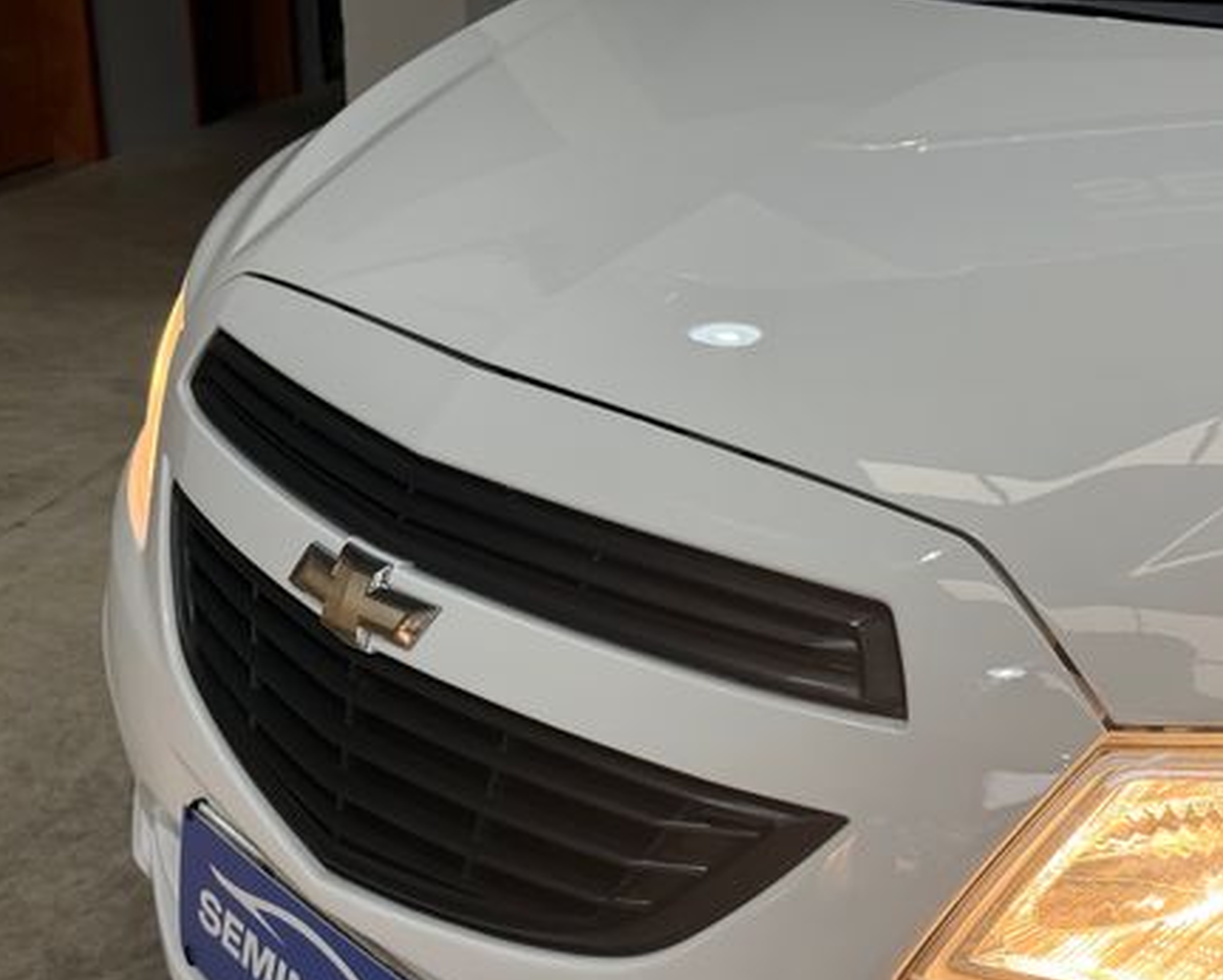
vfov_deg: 29.7
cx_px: 561
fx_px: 1847
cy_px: 496
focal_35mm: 51
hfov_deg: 36.6
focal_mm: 6.76
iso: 125
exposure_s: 1/60
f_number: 1.78
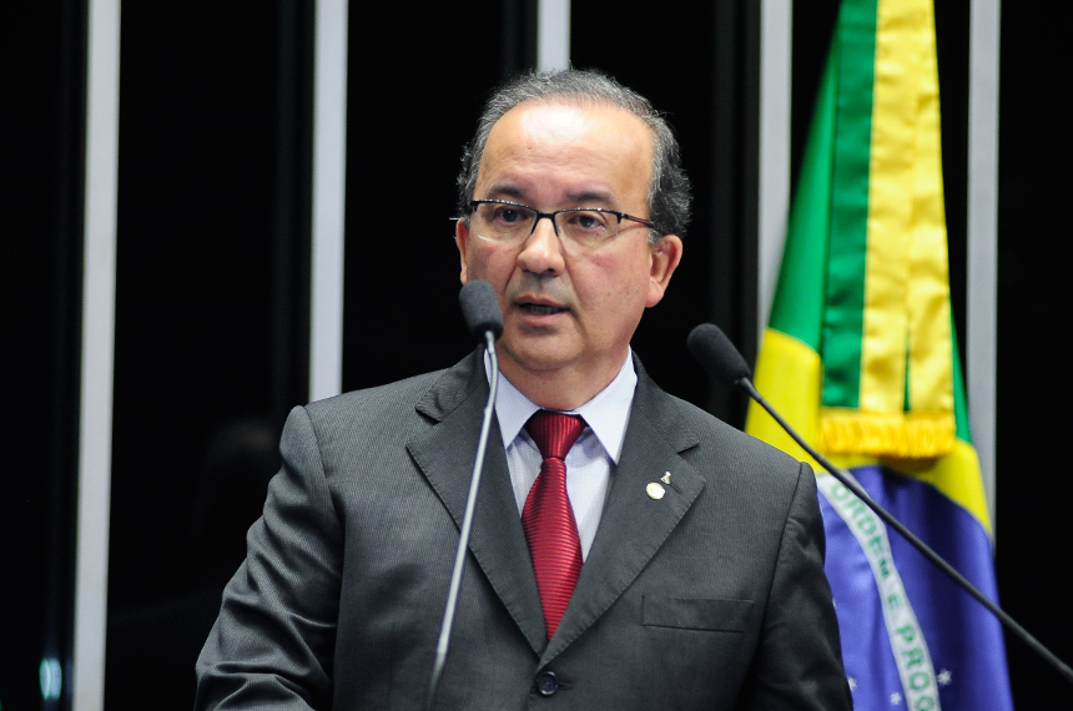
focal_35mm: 125
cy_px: 356
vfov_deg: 10.9
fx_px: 3719
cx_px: 536
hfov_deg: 16.4
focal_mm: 125
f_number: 3.2
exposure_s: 1/125
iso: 2500
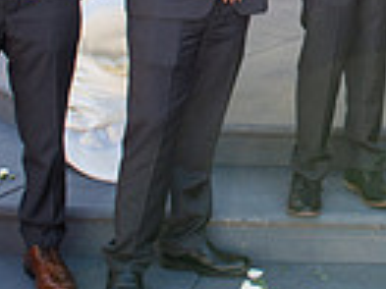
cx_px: 495
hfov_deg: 18.1
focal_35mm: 102
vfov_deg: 13.4
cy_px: -178
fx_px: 1136
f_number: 5
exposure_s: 1/125
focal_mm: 24
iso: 100
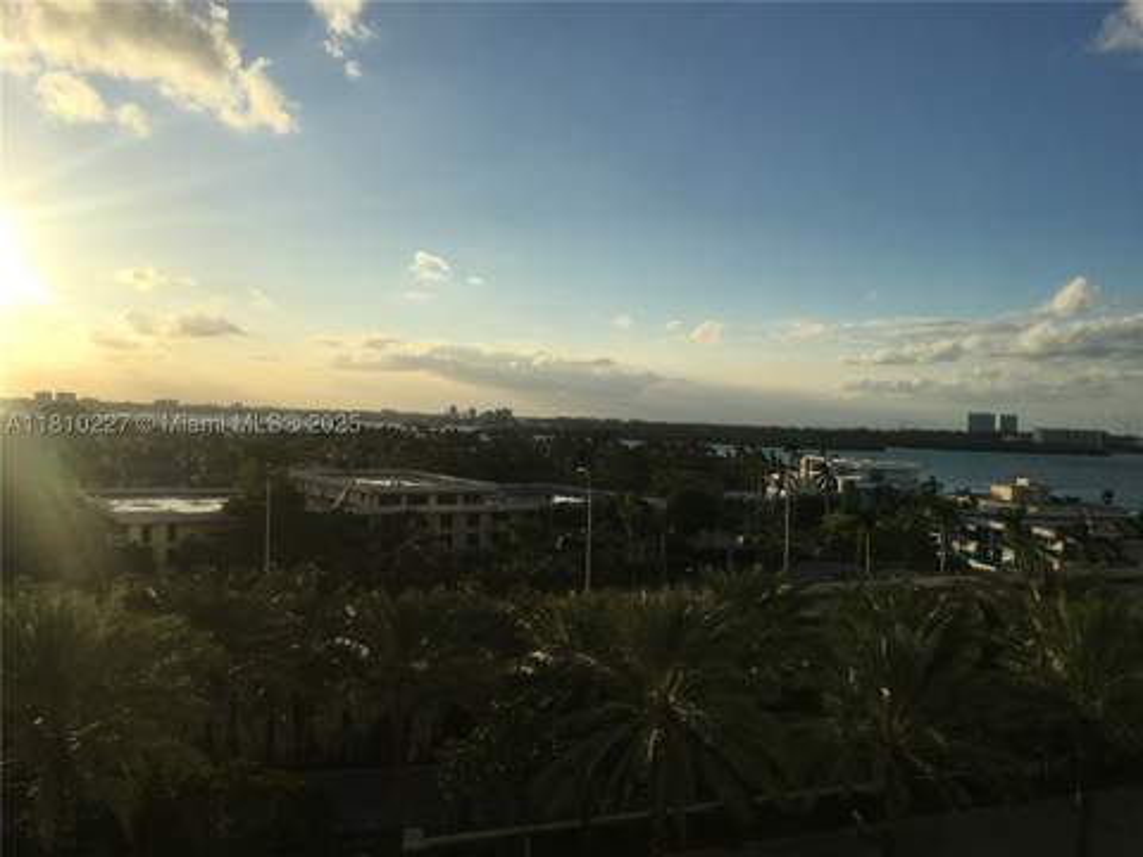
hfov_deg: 61.7
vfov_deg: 48.2
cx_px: 572
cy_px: 428
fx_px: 958
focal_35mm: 29
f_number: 2.2
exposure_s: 1/2849
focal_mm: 4.15
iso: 25
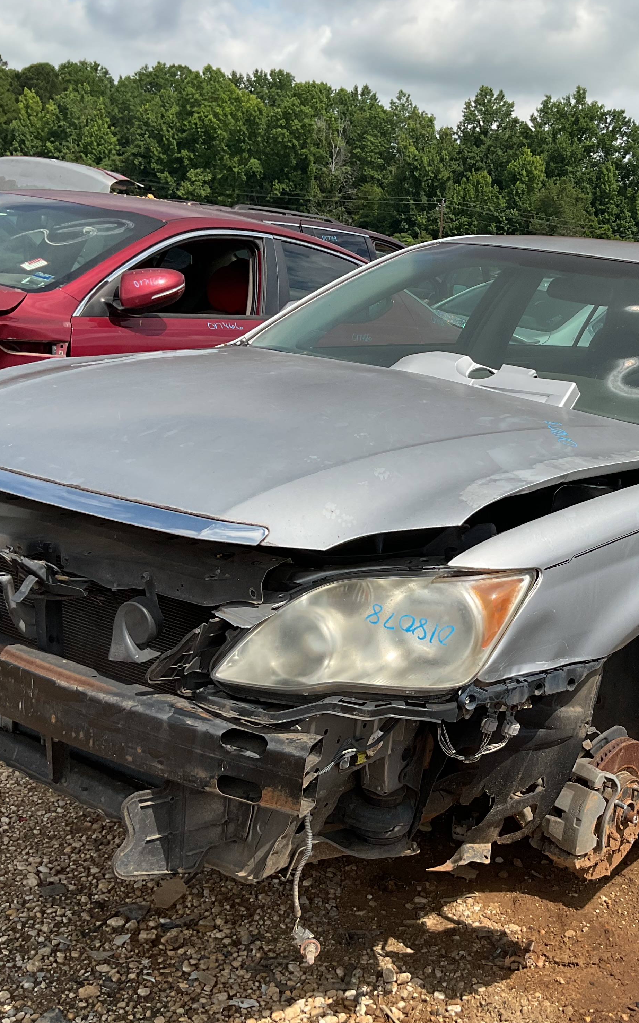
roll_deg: -5.8
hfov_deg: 29.6
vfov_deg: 47.2
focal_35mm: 42
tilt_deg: -11.5
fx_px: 1170
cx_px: 536
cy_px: 504
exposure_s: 1/1984
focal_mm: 3
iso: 16
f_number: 1.8
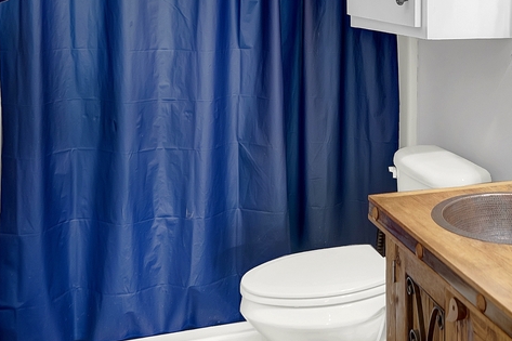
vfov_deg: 25.1
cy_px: -23
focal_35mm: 50
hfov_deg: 37.1
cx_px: 450
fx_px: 717
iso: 250
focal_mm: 14.7
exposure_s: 1/10
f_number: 2.8
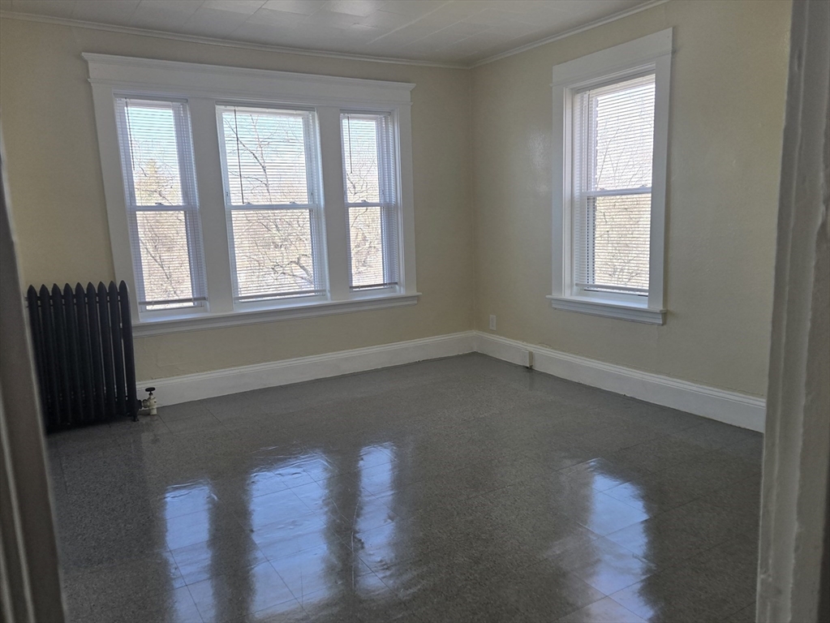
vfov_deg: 58.9
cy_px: 312
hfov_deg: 73.9
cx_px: 415
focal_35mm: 23
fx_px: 552
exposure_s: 1/180
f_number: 1.8
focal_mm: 5.4
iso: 64
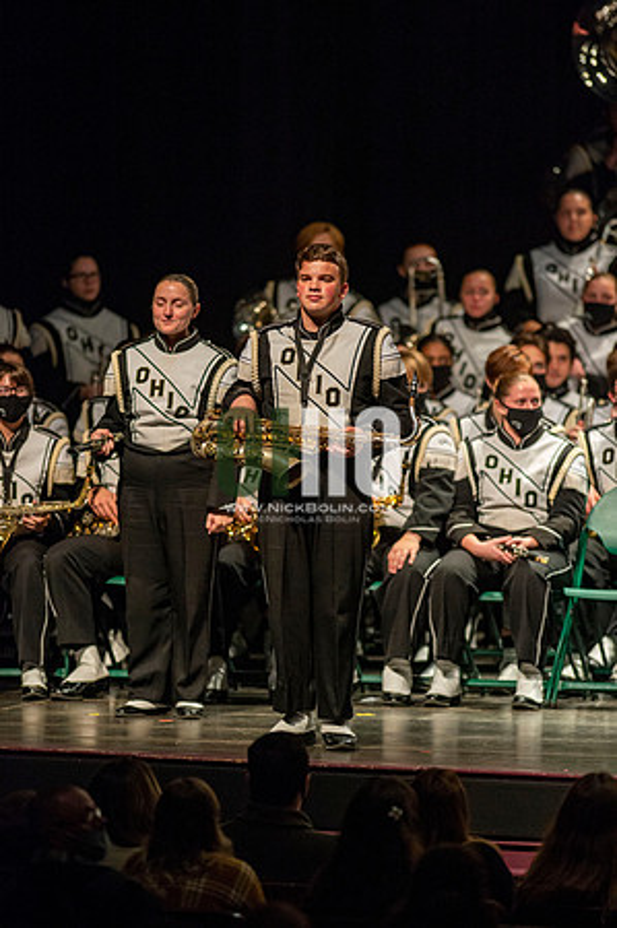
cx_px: 308
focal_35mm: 300
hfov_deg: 4.6
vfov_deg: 6.9
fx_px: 7730
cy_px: 464
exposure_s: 1/500
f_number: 2.8
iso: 3200
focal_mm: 300
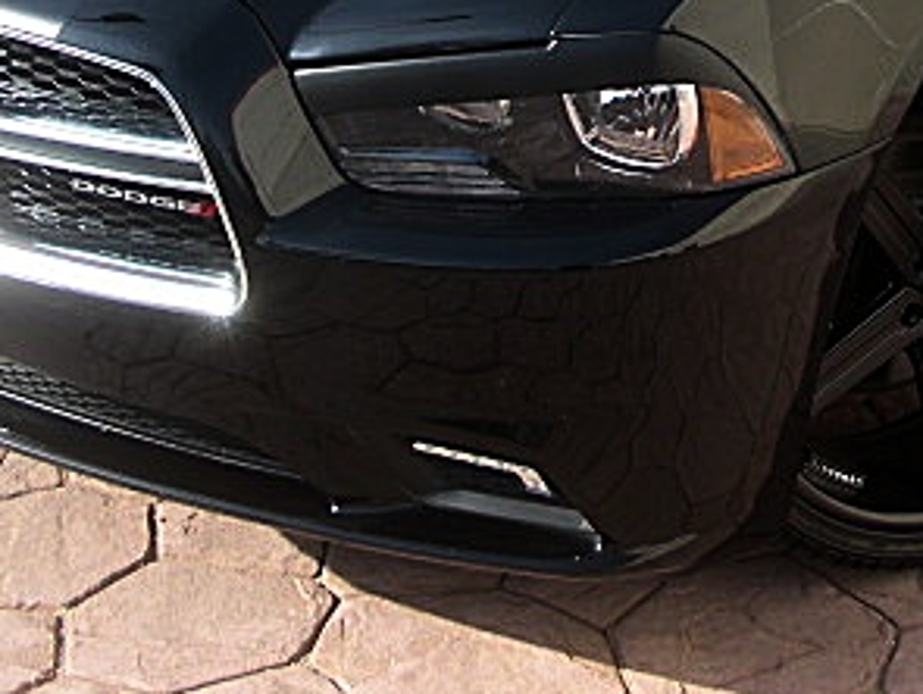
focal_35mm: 78
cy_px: -34
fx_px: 2082
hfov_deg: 24.7
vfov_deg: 18.3
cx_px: 701
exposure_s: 1/320
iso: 50
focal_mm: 6.3
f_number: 2.8
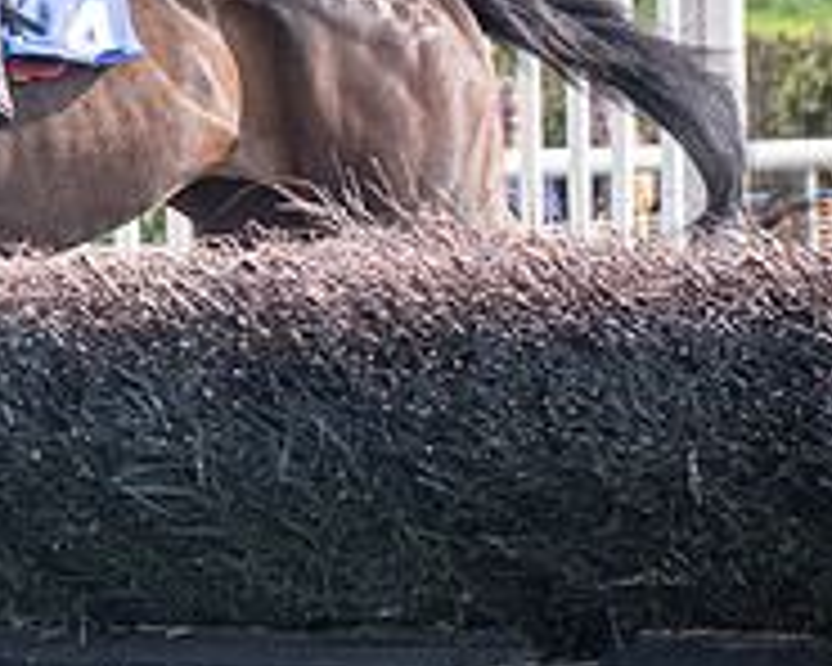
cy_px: 189
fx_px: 11524
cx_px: -79
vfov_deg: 3.3
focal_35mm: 468
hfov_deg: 4.1
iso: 400
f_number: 4
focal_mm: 80
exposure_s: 1/1600
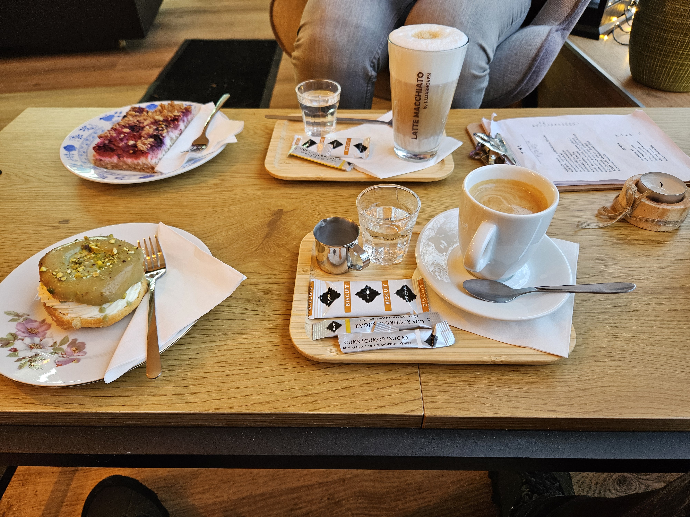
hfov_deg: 73.9
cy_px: 258
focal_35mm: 23
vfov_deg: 58.9
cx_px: 345
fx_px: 458
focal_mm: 5.4
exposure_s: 1/100
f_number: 1.8
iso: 250
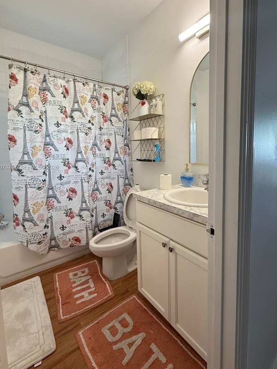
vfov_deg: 90.8
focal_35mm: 17
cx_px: 157
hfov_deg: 74.4
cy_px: 167
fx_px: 181
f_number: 2.2
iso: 125
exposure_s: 1/99
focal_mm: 2.22
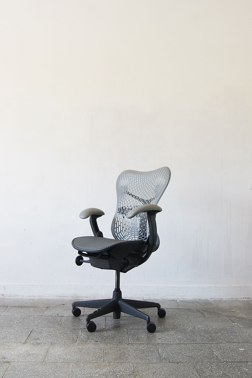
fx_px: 378
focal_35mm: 36
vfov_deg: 53.1
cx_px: 126
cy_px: 189
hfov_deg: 36.9
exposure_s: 1/60
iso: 400
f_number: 5.6
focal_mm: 24
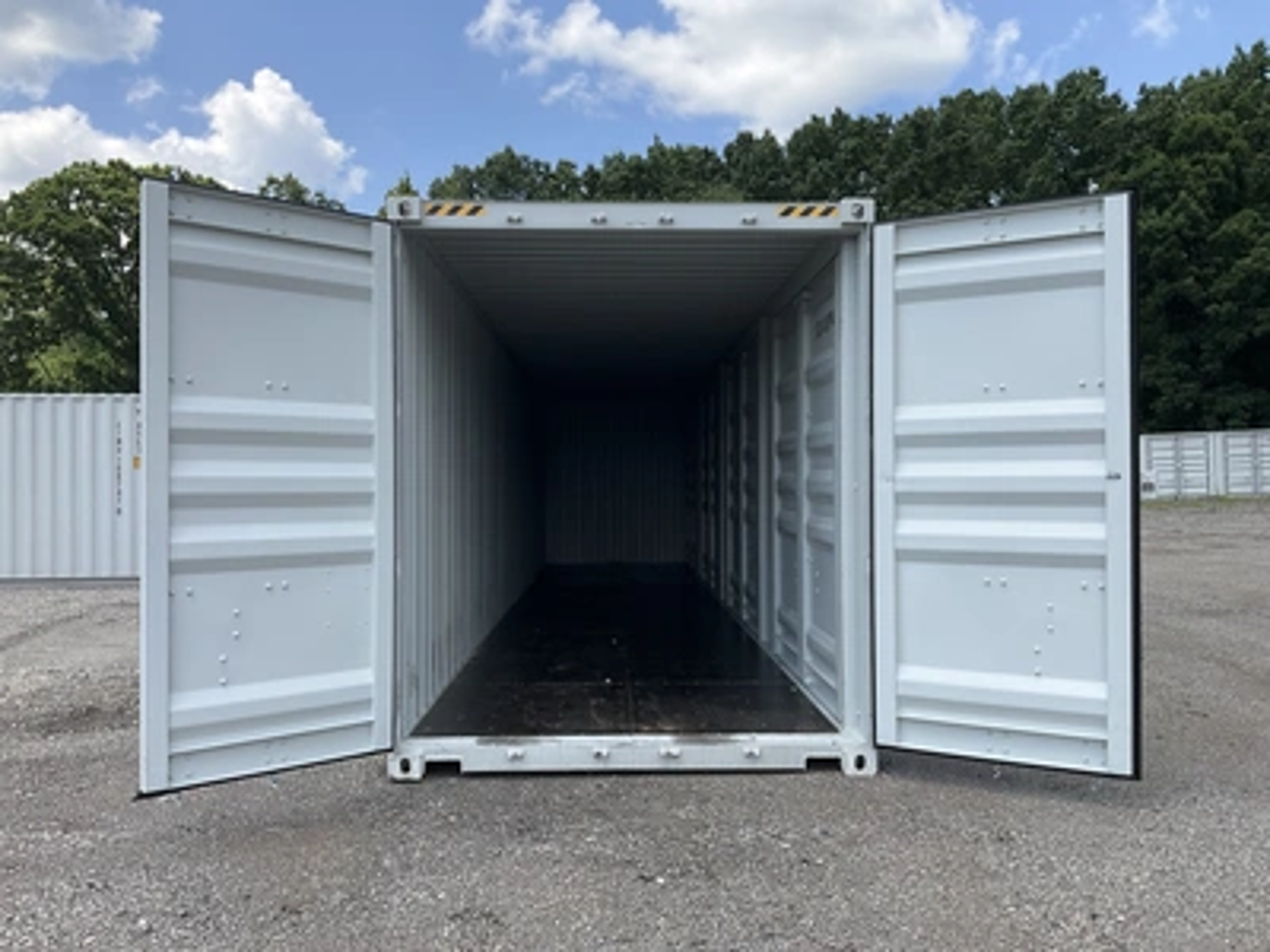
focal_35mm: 29
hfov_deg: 61.7
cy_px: 476
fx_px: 1064
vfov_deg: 48.2
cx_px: 635
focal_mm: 3
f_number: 1.8
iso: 25
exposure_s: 1/1144
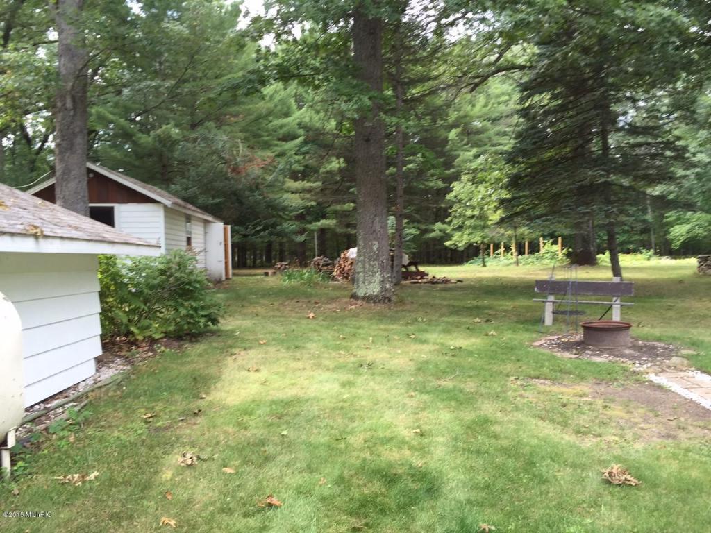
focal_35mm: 29
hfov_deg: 61.7
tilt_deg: -1.8
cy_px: 266
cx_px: 356
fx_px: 596
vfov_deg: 48.2
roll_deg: -0.3
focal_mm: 4.15
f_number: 2.2
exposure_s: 1/120
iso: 32
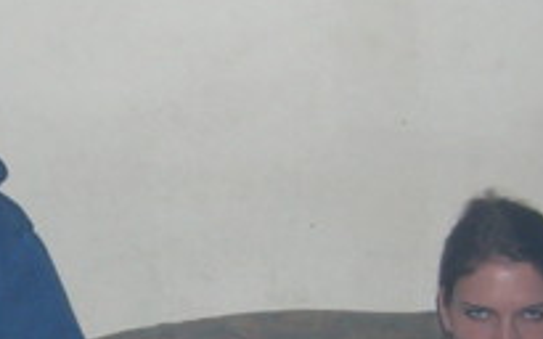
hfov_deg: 16.5
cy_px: 260
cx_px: 183
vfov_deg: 10.4
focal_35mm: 126
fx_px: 1864
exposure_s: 1/60
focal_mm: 6.2
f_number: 2.7
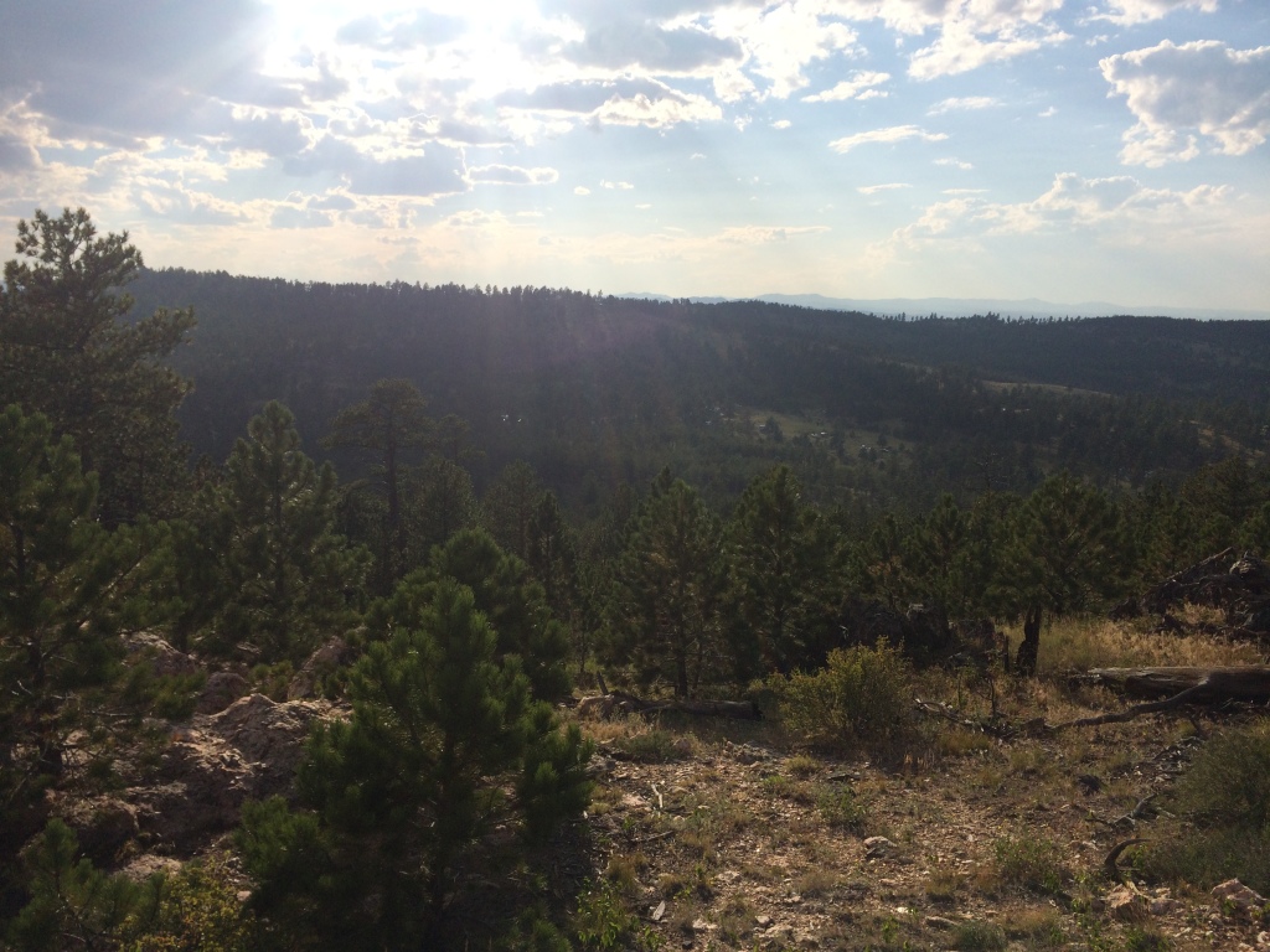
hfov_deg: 61.7
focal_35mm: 29
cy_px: 476
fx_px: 1064
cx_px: 635
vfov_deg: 48.2
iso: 40
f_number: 2.2
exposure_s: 1/5128
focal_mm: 4.15
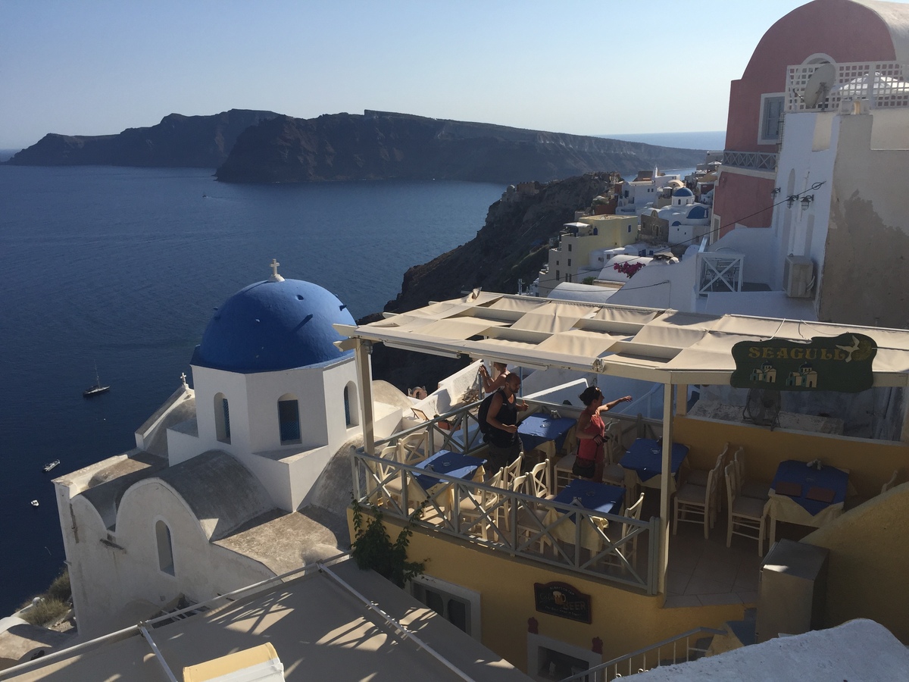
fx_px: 762
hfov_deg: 61.7
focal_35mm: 29
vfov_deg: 48.2
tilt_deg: -15.9
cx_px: 454
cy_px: 341
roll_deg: +0.1
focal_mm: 4.15
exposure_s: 1/3597
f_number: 2.2
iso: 32
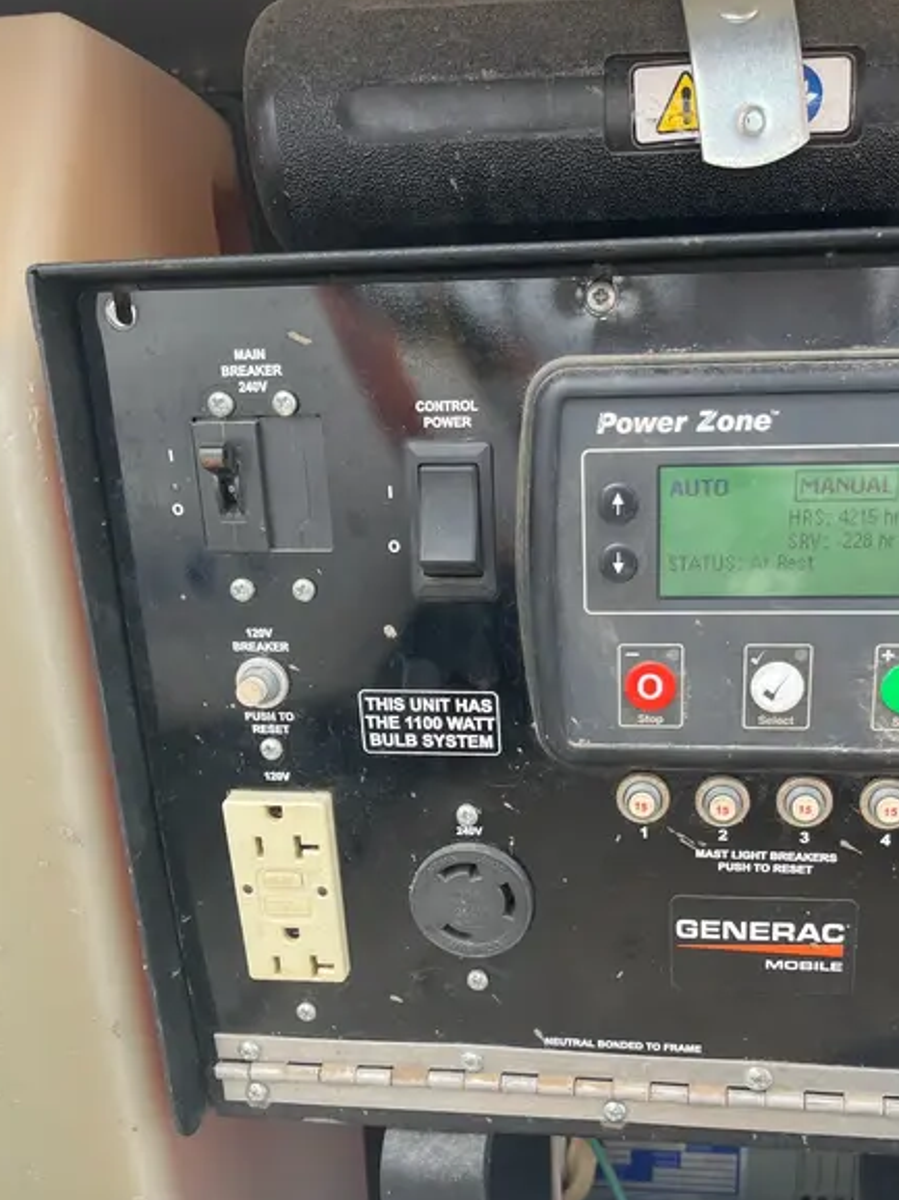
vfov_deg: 54.7
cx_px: 548
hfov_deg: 42.7
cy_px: 755
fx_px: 1144
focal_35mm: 33
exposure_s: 1/388
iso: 50
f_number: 1.6
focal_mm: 5.1
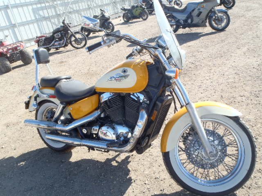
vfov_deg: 49.7
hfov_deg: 63.4
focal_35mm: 28
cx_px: 131
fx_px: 212
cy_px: 98
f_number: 4.5
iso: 80
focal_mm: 5
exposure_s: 1/200
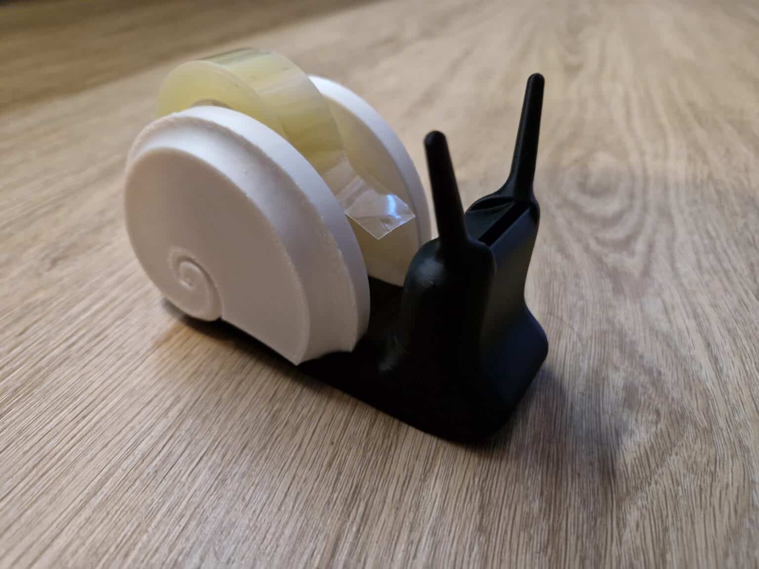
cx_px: 380
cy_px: 284
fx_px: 504
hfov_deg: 73.9
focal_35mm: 23
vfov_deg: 58.9
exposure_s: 1/25
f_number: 1.8
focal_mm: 5.4
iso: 800
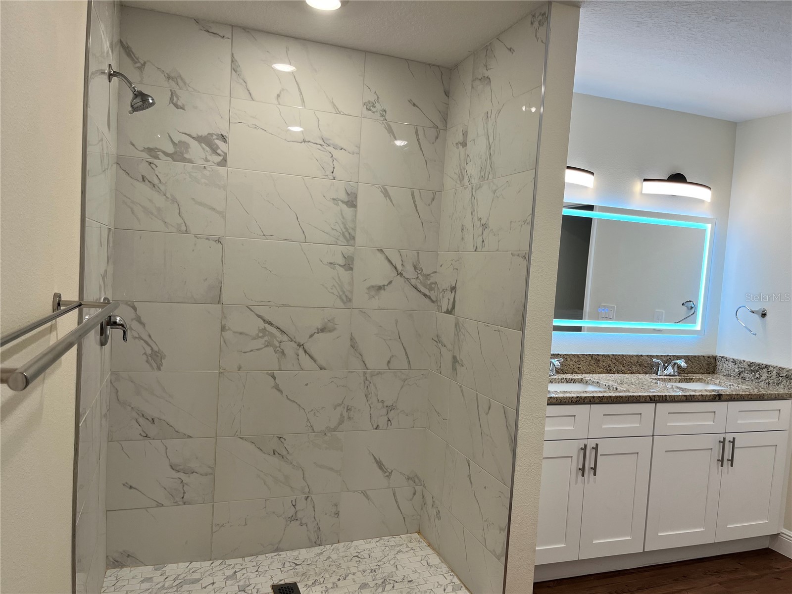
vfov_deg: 53.1
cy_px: 297
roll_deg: -3.1
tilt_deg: -4.4
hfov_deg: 67.3
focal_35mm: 26
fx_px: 595
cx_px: 396
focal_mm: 5.1
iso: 64
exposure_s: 1/120
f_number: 1.6
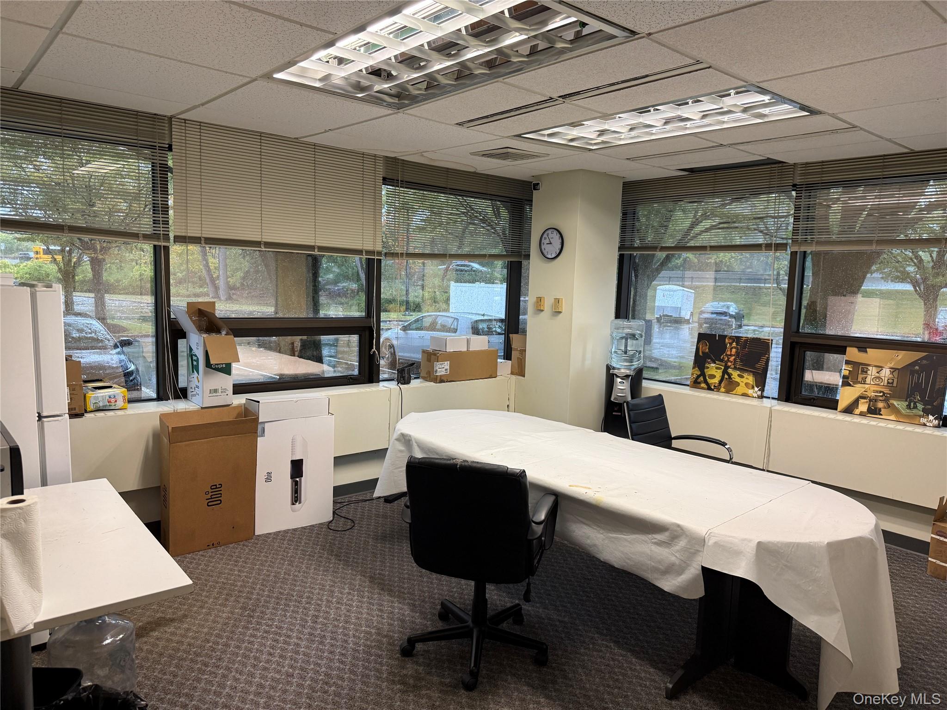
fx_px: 657
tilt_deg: -5.7
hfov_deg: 71.6
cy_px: 355
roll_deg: -2.1
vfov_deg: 56.8
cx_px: 474
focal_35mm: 24
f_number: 1.78
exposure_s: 1/60
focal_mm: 6.76
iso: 200
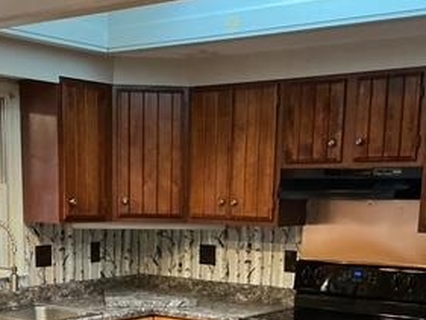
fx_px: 813
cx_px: 161
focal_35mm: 66
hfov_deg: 29.3
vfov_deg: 21.3
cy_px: 338
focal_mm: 3
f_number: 1.8
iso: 250
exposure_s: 1/60
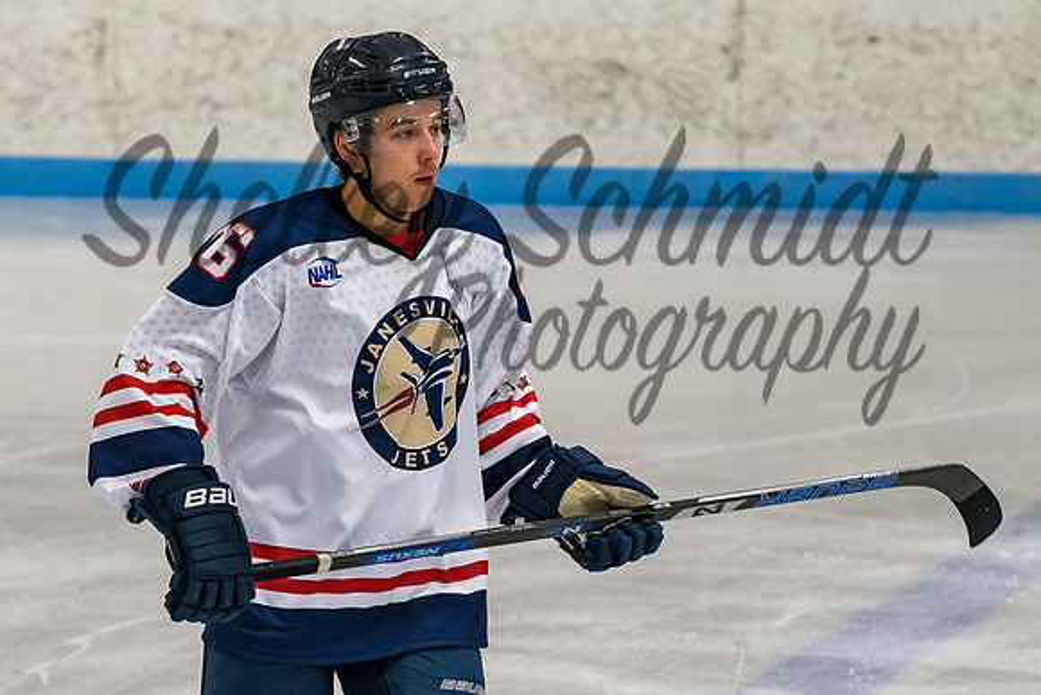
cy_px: 347
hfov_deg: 8.2
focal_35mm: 250
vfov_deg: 5.5
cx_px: 375
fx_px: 7219
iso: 2500
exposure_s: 1/800
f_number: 4
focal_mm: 130
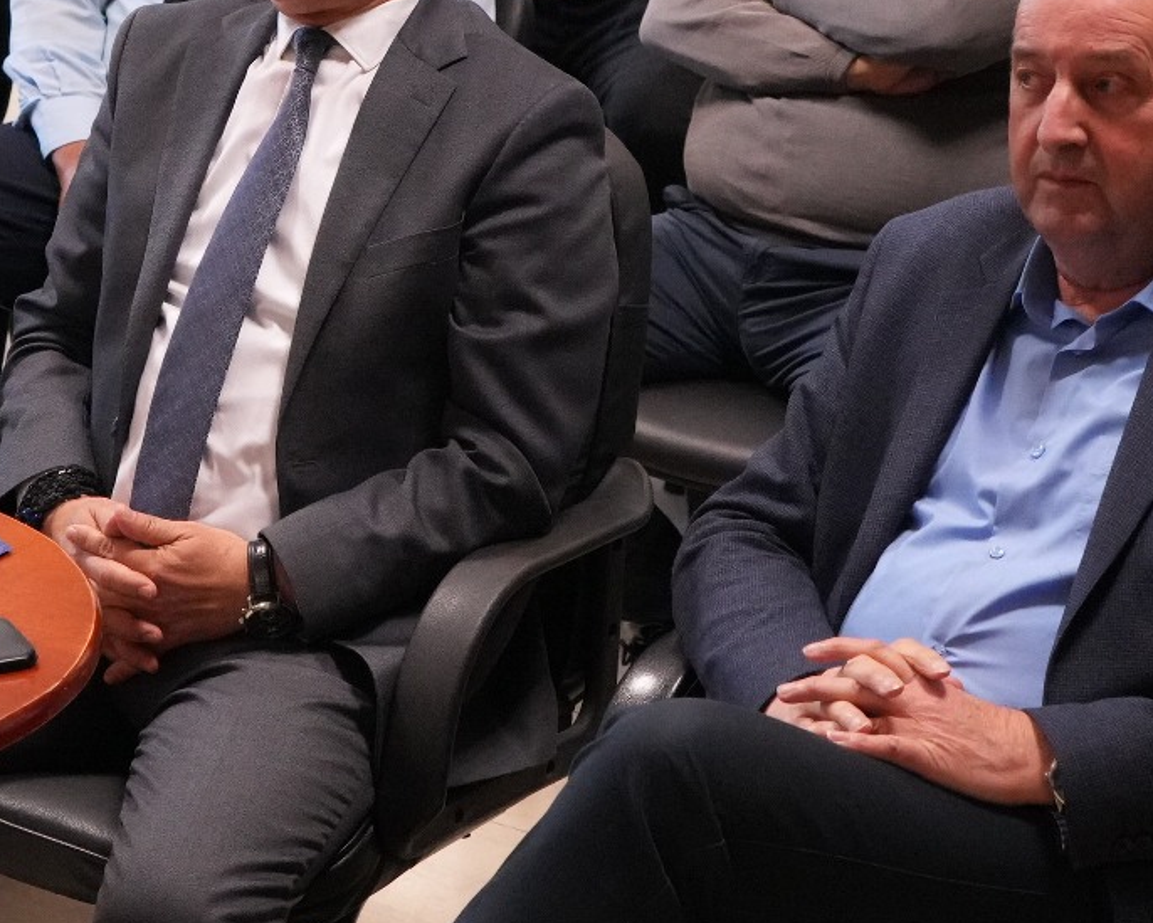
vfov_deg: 12.2
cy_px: -50
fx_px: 4266
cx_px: 302
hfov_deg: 15.3
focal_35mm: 125
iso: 6400
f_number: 4
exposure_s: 1/250
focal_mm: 37
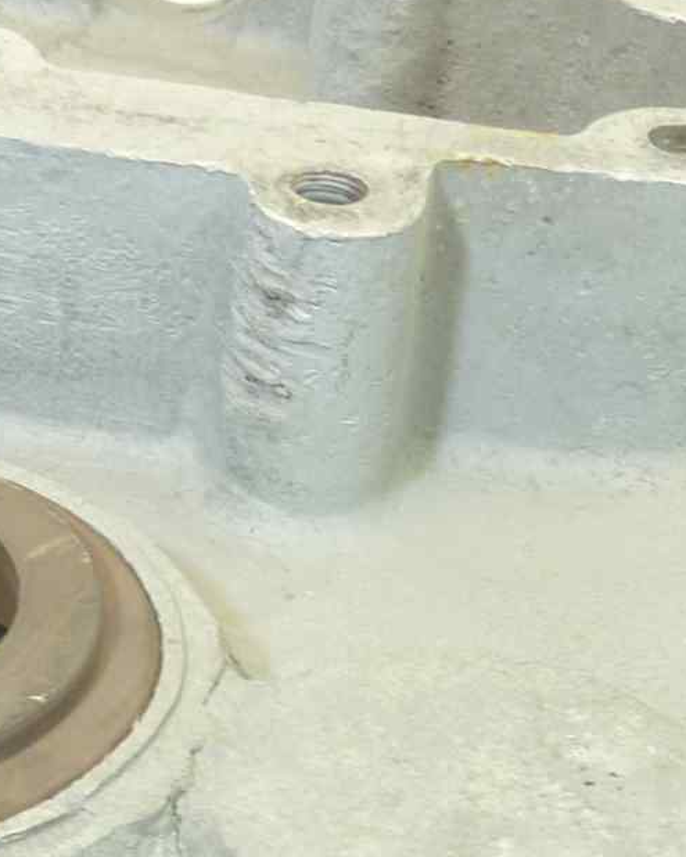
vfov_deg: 18.7
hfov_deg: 15.0
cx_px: 49
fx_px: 2564
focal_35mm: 101
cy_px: 757
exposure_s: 1/15
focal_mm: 4.1
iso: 80
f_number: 3.3
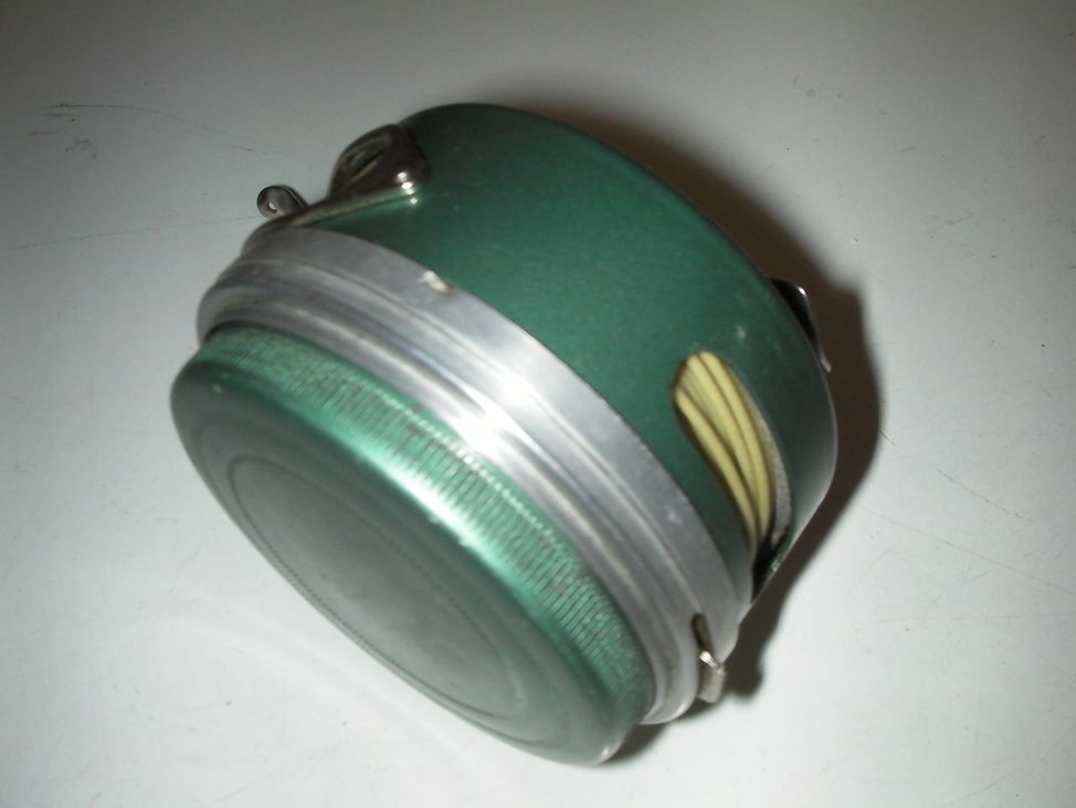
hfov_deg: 47.9
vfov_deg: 36.8
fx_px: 1213
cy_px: 409
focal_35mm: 39
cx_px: 544
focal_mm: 6.3
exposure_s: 1/30
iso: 200
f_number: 5.6
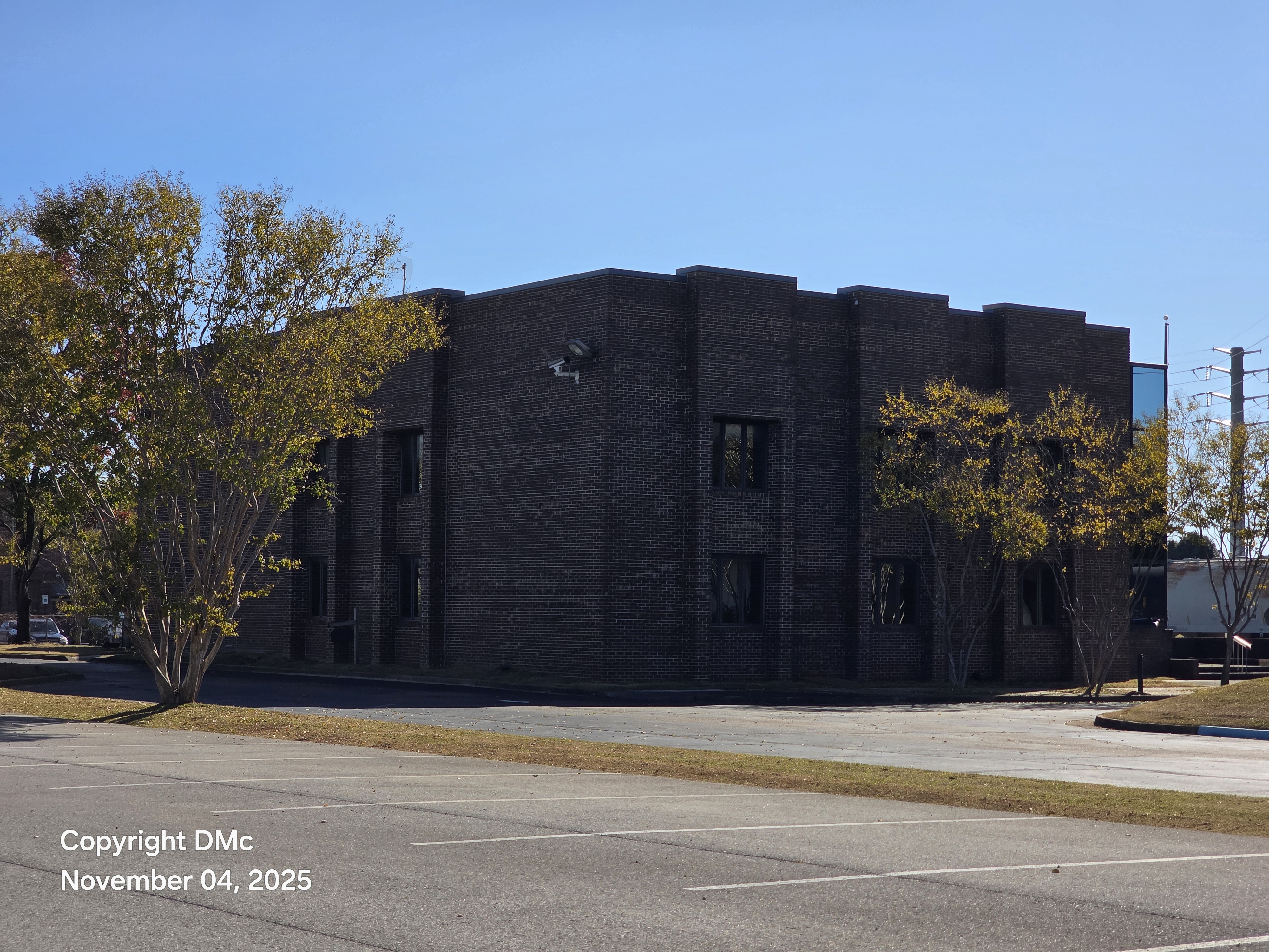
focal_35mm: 69
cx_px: 634
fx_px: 2529
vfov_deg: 21.3
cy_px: 476
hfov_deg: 28.2
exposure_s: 1/2186
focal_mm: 7.9
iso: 50
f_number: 2.4
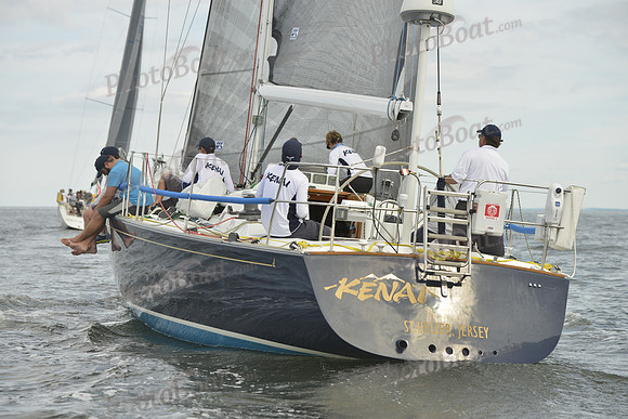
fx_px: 1745
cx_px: 314
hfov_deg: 20.4
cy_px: 210
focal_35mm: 100
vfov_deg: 13.7
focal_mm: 100
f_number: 5.6
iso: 200
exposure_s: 1/1000
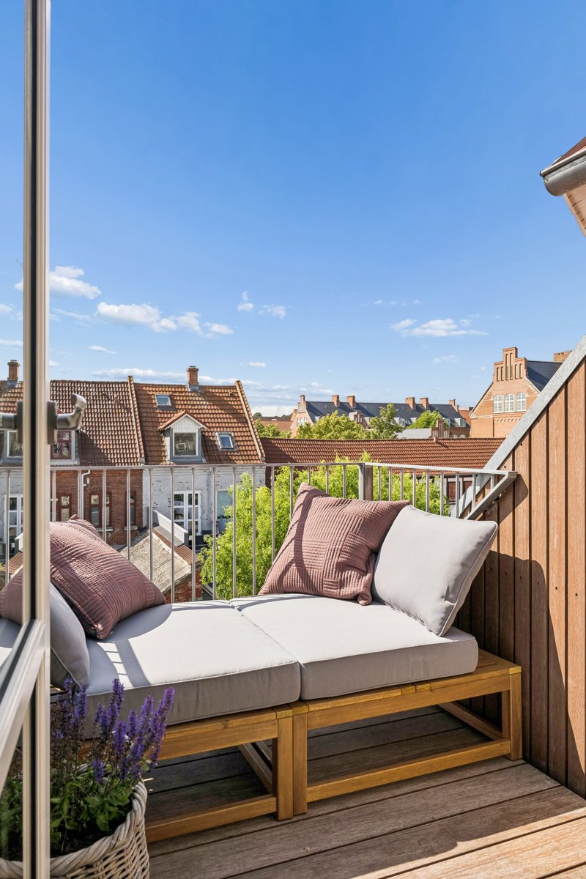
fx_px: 623
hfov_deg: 50.4
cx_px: 293
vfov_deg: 70.4
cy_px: 440
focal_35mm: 26
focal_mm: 25.5
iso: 800
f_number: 8
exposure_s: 1/2000
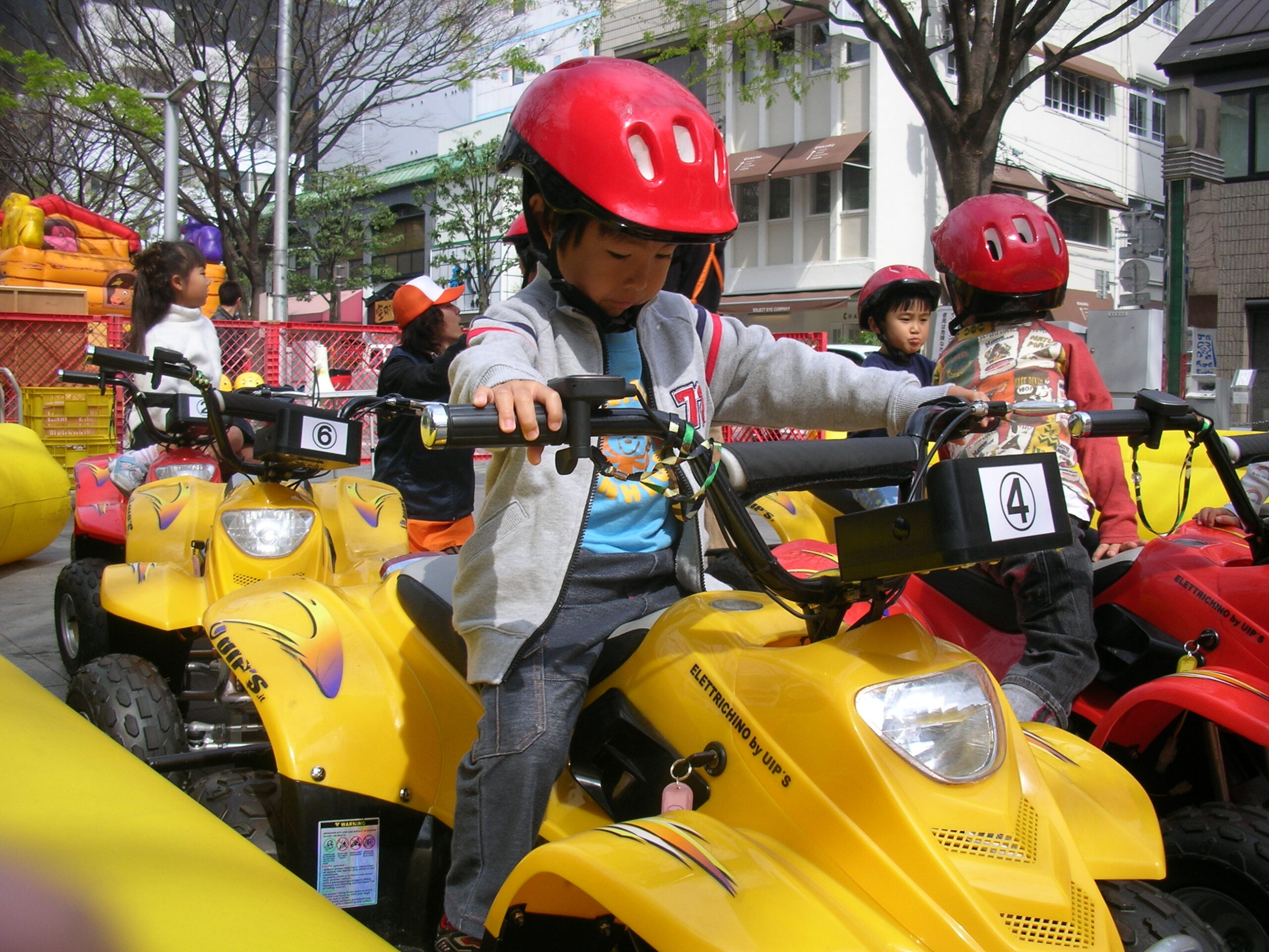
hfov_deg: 52.6
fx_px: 1283
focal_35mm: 35
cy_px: 476
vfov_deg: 40.7
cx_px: 634
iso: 50
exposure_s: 1/80.2
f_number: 8.5
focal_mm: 5.8
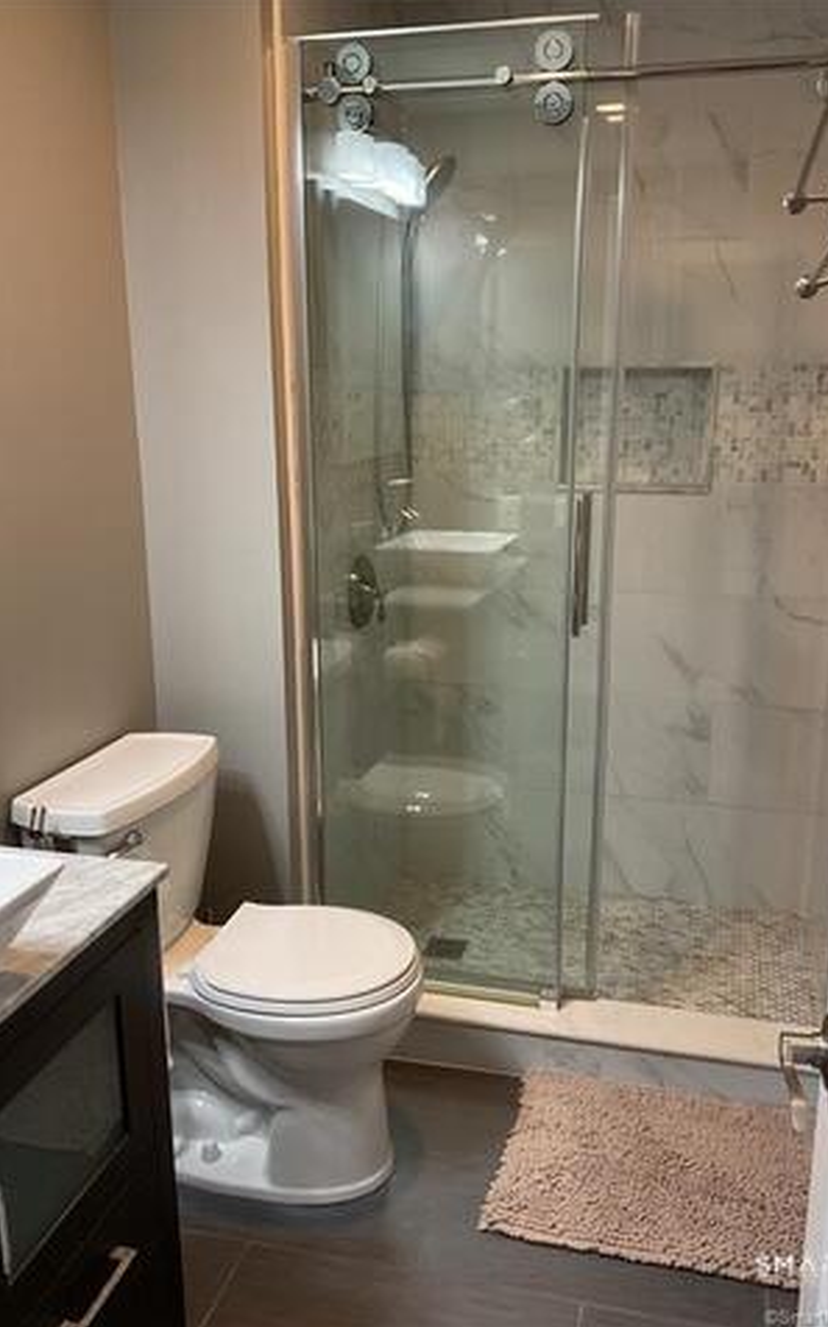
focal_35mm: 31
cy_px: 661
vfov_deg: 61.3
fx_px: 1121
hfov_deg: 40.5
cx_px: 452
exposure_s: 1/60
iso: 80
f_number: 1.8
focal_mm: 3
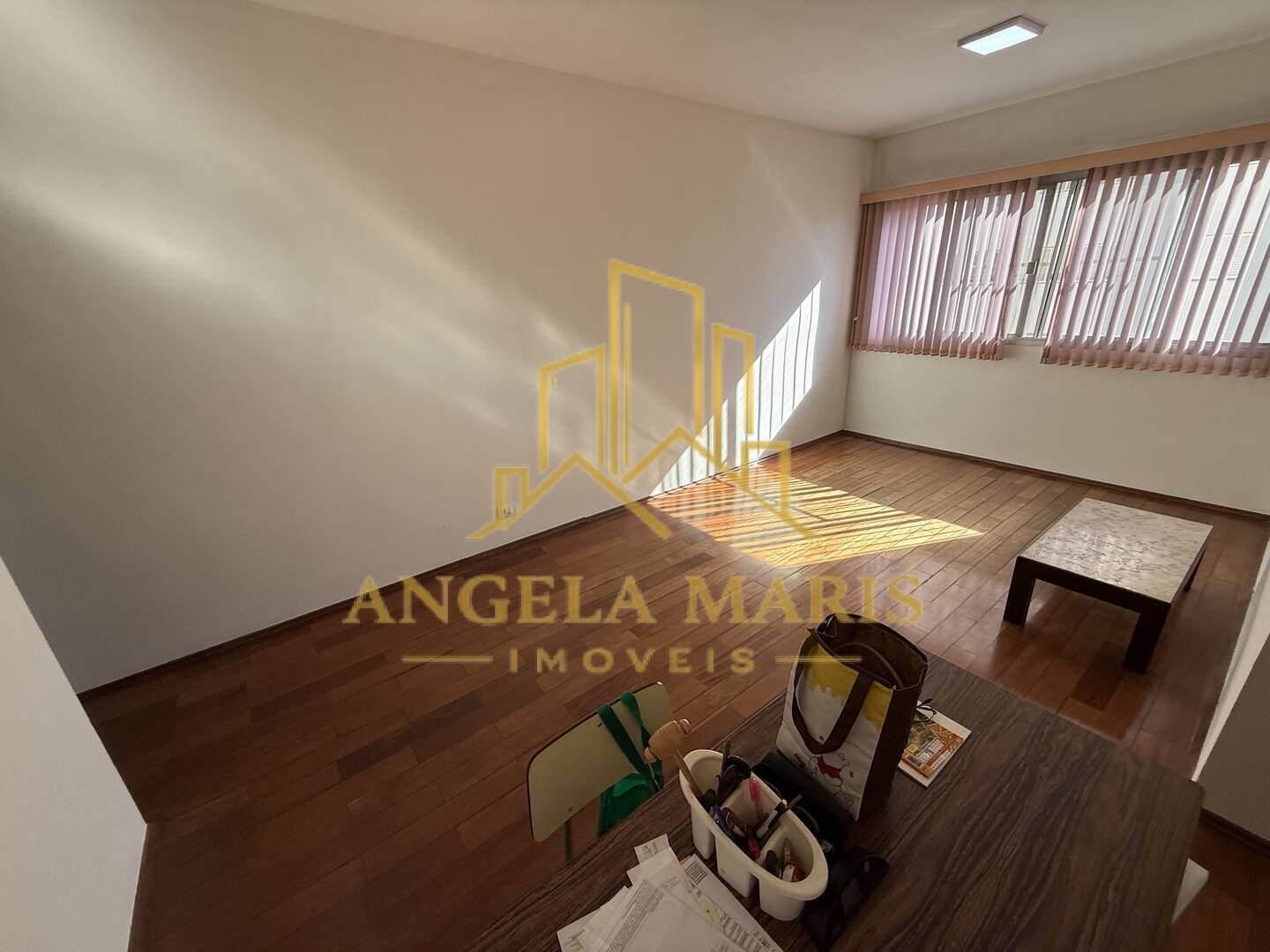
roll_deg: +4.2
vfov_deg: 85.7
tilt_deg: -21.5
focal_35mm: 14
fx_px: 514
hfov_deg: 102.1
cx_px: 635
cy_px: 476
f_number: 2.2
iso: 64
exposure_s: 1/308
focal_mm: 2.22
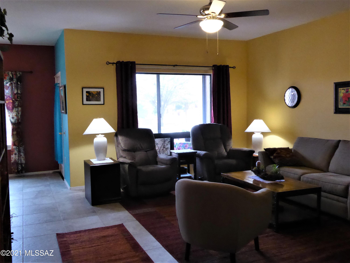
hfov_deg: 54.0
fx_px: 344
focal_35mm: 34
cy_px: 132
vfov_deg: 41.8
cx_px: 175
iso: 1000
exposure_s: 1/60
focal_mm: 5.8
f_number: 3.6
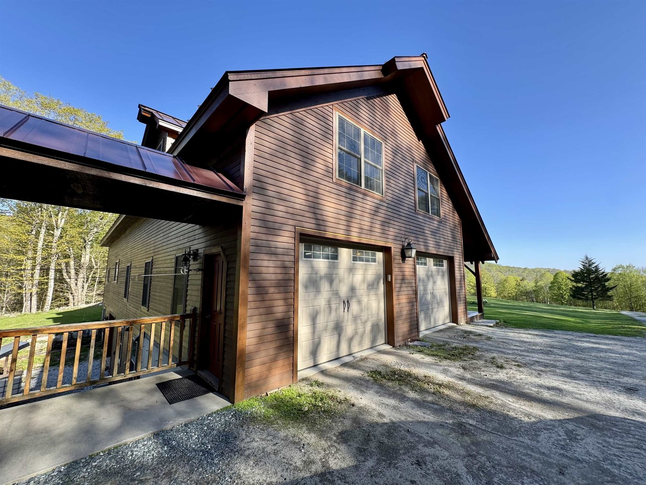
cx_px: 323
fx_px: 261
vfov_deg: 85.7
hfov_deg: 102.1
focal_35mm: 14
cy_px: 242
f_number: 2.2
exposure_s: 1/311
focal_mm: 2.22
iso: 40
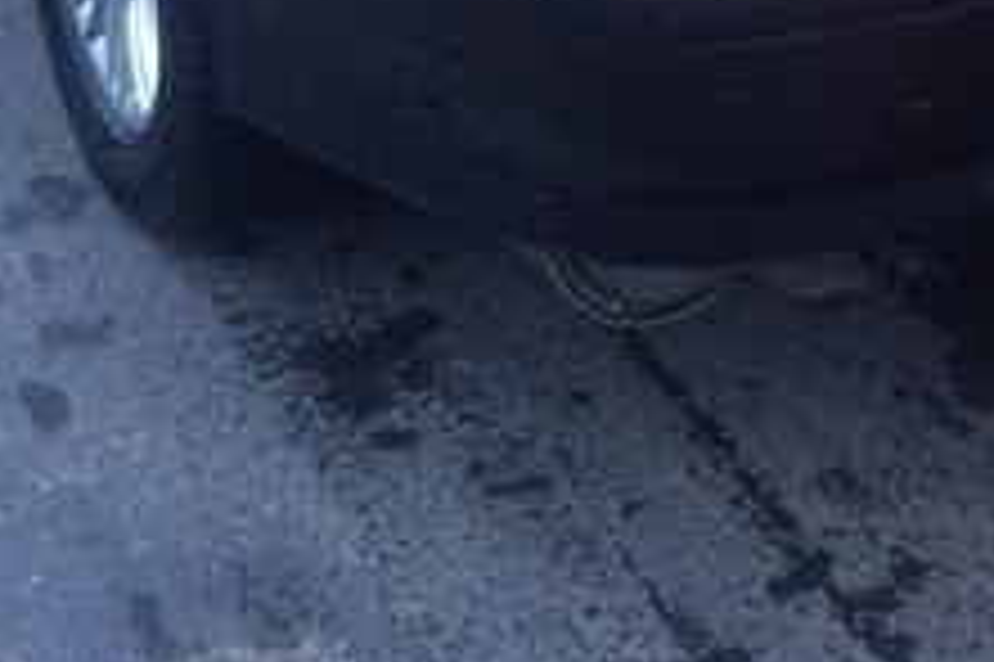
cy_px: -435
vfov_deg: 13.9
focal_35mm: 90
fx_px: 2483
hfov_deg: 22.3
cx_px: 796
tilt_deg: -17.8
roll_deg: +0.8
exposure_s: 1/33
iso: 125
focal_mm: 4.15
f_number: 2.2
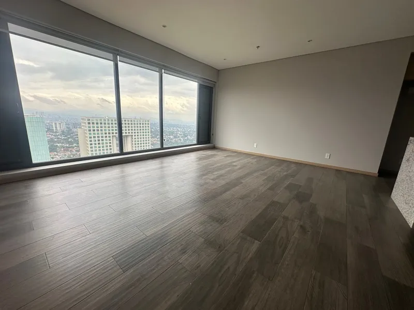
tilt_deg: -11.8
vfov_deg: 85.7
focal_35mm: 14
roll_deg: -2.8
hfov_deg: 102.1
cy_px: 155
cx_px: 207
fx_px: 167
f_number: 2.2
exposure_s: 1/291
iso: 40
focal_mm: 2.22
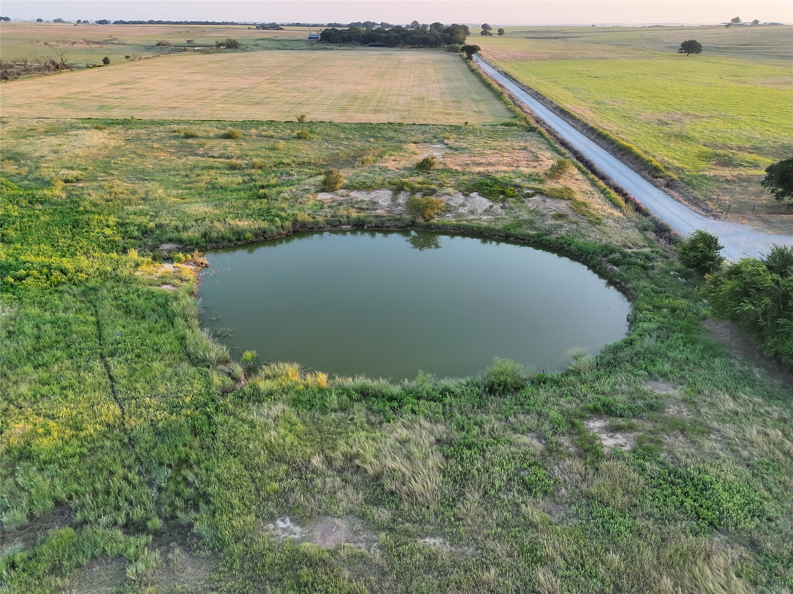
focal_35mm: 24
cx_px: 396
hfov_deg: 71.6
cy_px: 297
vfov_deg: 56.8
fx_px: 550
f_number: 1.7
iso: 260
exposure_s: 1/500
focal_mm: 6.72
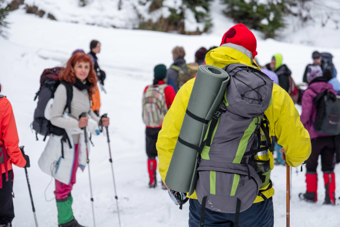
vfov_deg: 13.6
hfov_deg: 20.2
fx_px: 954
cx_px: 170
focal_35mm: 101
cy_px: 114
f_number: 4
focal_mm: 67.5
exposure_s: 1/680
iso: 400
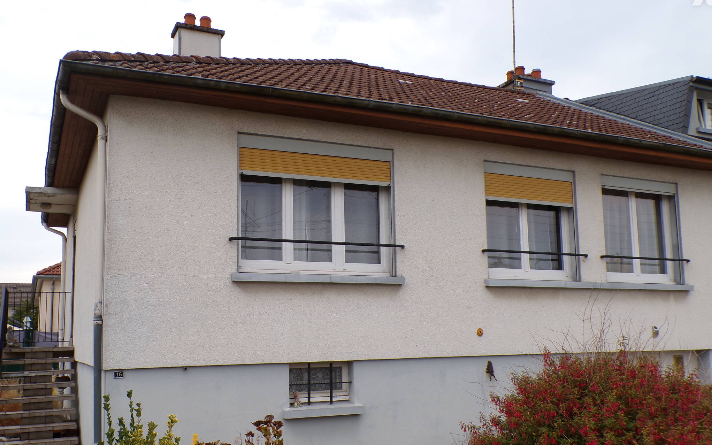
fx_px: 660
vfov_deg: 37.2
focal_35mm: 34
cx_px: 357
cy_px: 247
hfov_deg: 56.7
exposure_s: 1/140
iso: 100
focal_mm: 5.8
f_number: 4.8
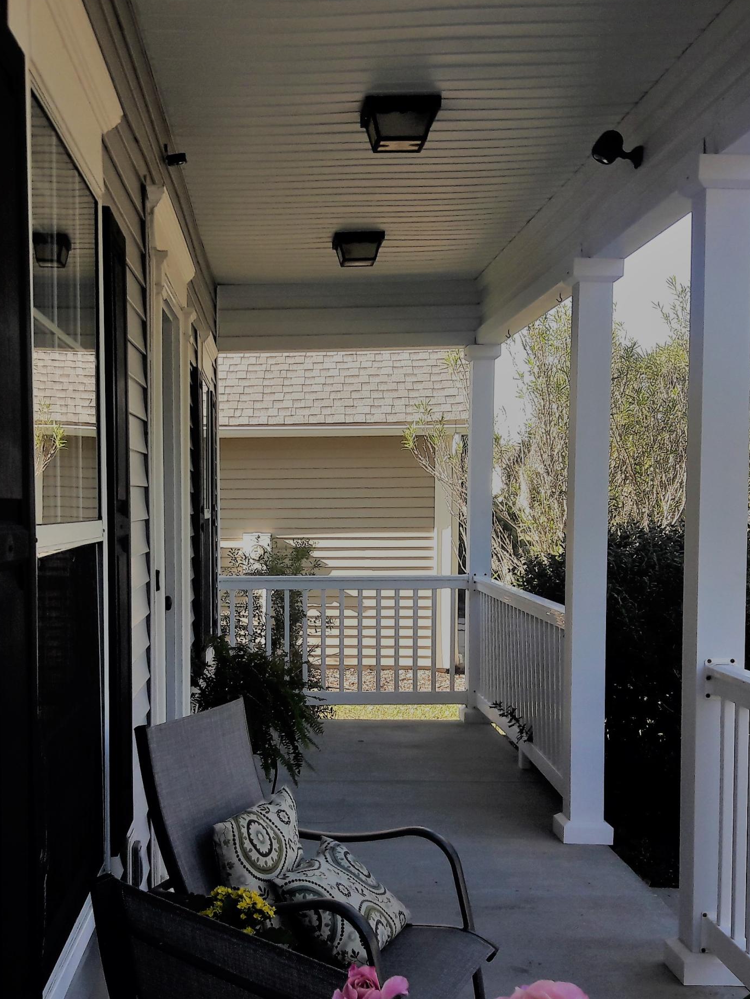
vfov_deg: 41.1
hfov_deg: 31.2
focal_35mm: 46
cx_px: 238
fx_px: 1329
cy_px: 573
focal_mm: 3.7
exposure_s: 1/263
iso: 40
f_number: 1.9
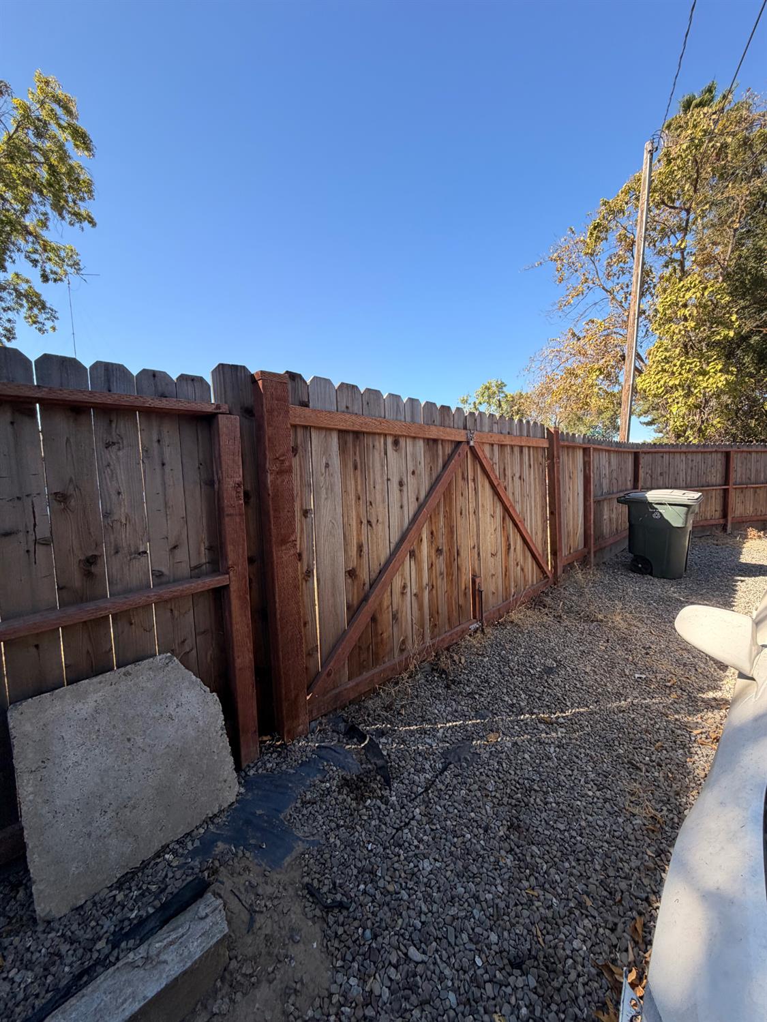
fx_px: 413
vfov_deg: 102.0
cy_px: 511
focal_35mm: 14
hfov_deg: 85.7
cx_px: 384
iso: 40
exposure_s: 1/569
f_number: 2.2
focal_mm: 2.22
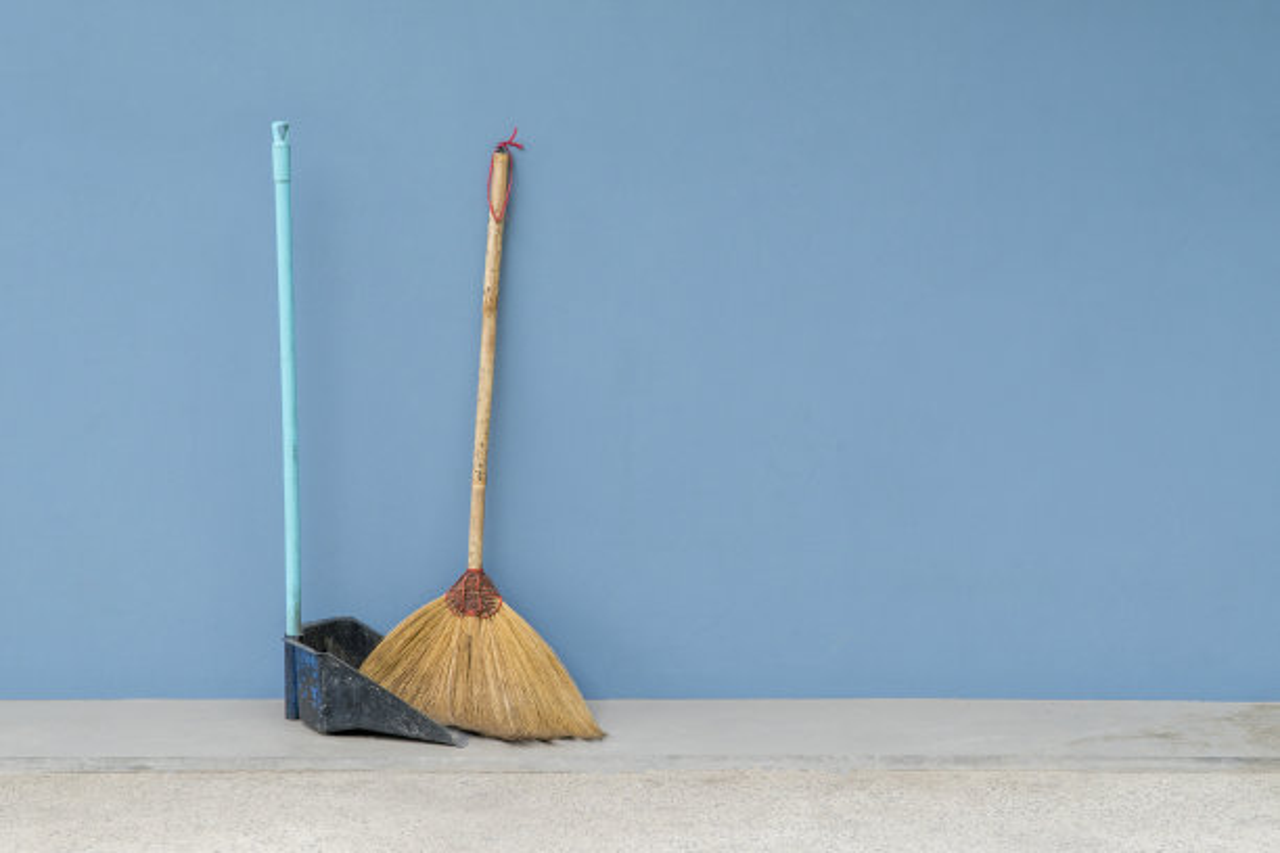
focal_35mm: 60
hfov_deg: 33.4
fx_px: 2133
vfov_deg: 22.6
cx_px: 640
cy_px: 426
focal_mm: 40
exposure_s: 1/125
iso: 100
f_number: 5
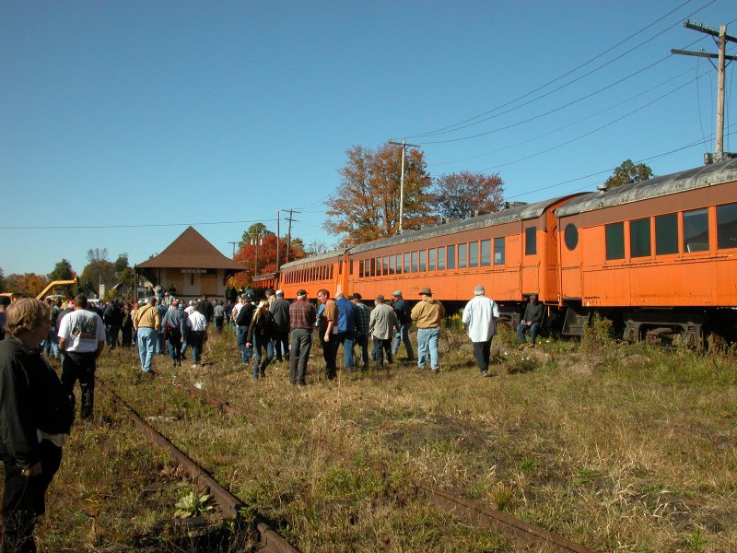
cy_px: 276
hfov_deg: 52.6
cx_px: 368
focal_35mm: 35
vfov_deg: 40.7
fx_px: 745
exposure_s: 1/627
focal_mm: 8.9
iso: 200
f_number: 8
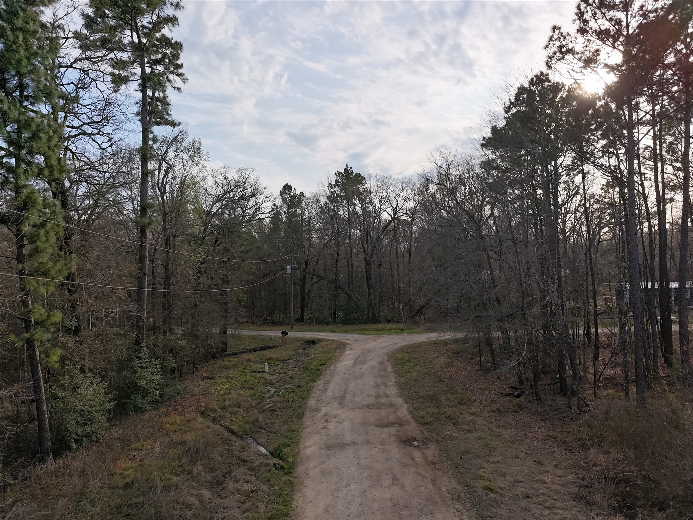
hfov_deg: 71.6
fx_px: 480
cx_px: 346
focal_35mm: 24
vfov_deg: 56.8
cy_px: 260
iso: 100
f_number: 2.8
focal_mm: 4.55
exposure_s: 1/640
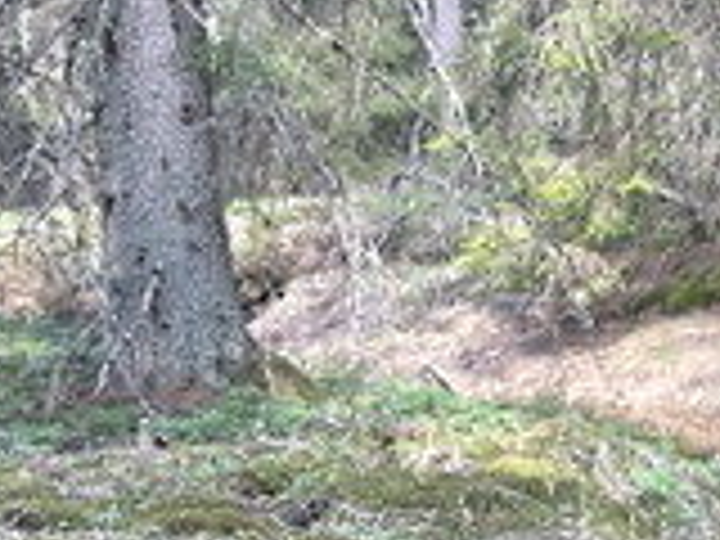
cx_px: 1809
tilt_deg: -14.3
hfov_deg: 10.9
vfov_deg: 9.5
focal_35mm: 150
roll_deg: +2.3
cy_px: 878
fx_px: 3120
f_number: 1.6
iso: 80
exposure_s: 1/121
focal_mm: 5.1
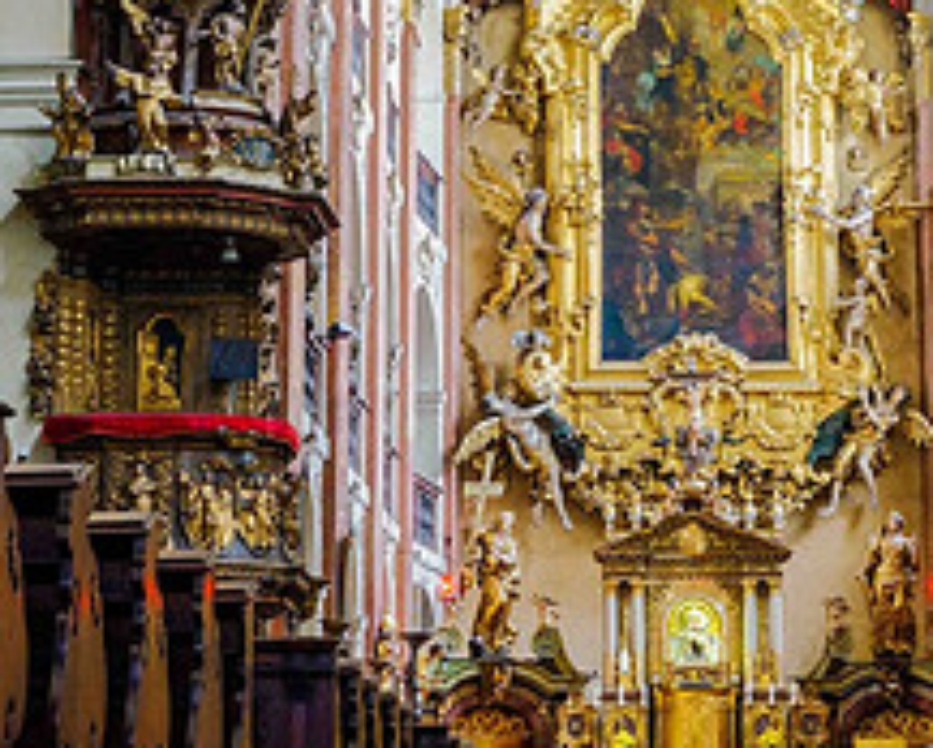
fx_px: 3317
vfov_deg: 12.8
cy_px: 97
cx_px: 593
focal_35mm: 120
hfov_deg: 16.0
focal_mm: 23
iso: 1000
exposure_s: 1.6
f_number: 11
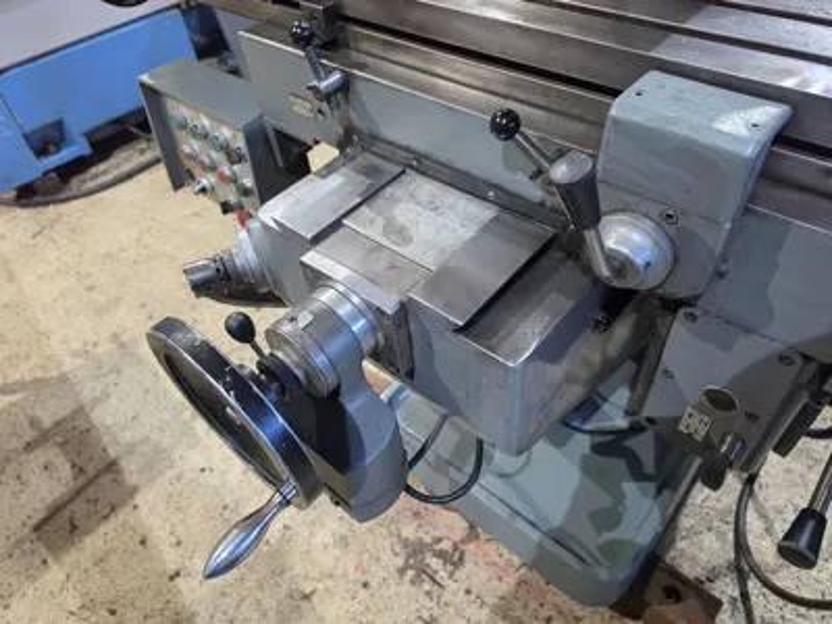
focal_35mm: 23
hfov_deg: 73.9
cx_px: 416
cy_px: 312
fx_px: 553
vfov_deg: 58.9
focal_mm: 6.5
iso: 800
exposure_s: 1/120
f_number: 1.4
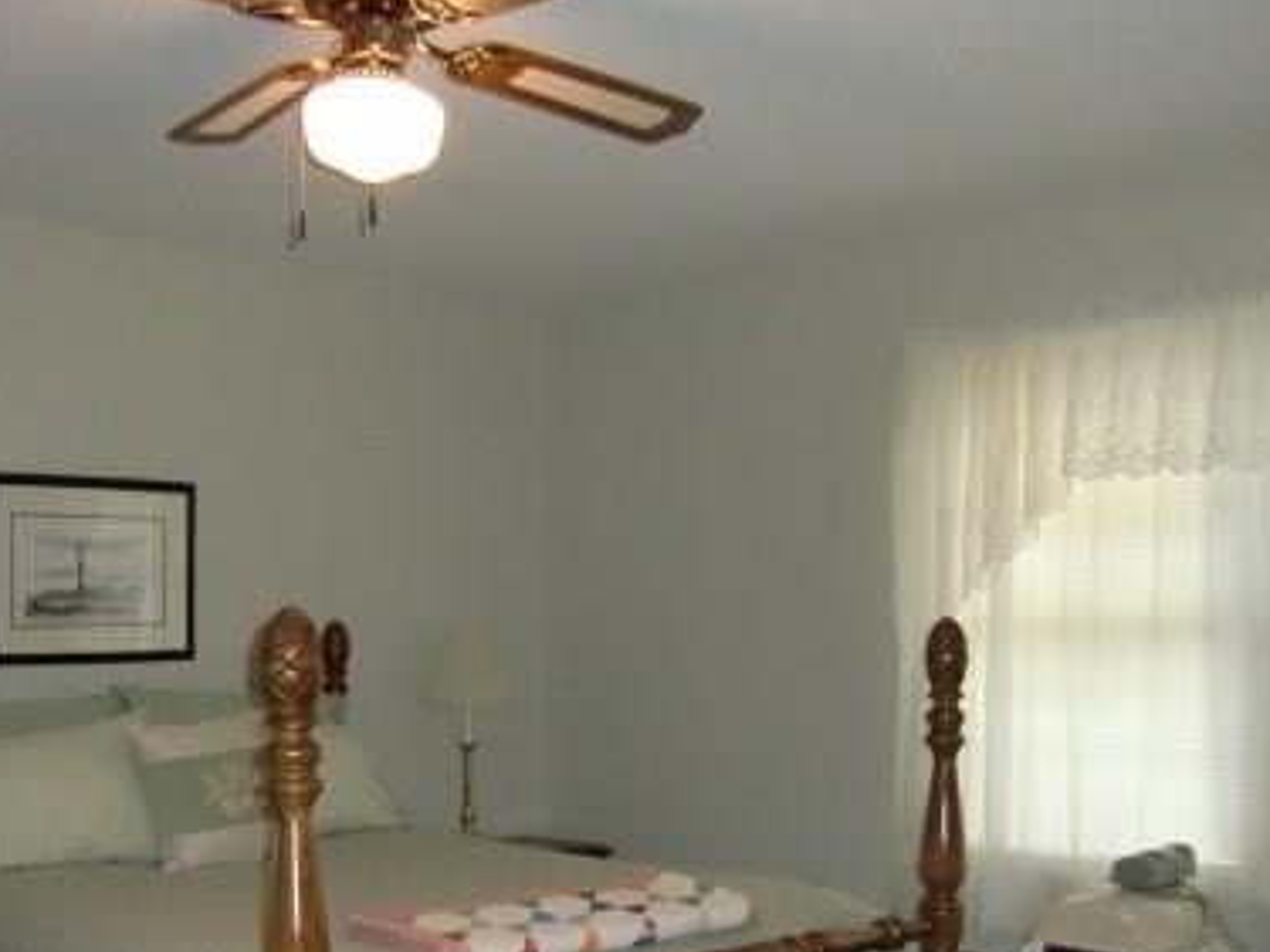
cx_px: 579
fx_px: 1504
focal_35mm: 41
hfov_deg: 45.7
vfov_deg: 34.3
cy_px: 725
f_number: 3.2
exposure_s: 1/60
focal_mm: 4.3
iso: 400
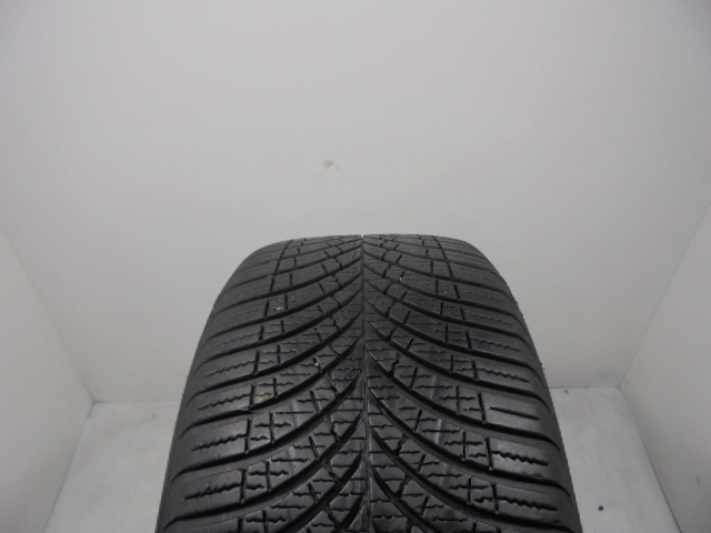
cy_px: 266
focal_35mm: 26
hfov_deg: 67.3
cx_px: 356
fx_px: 534
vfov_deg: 53.1
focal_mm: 4.6
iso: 100
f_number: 3.5
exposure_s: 1/30
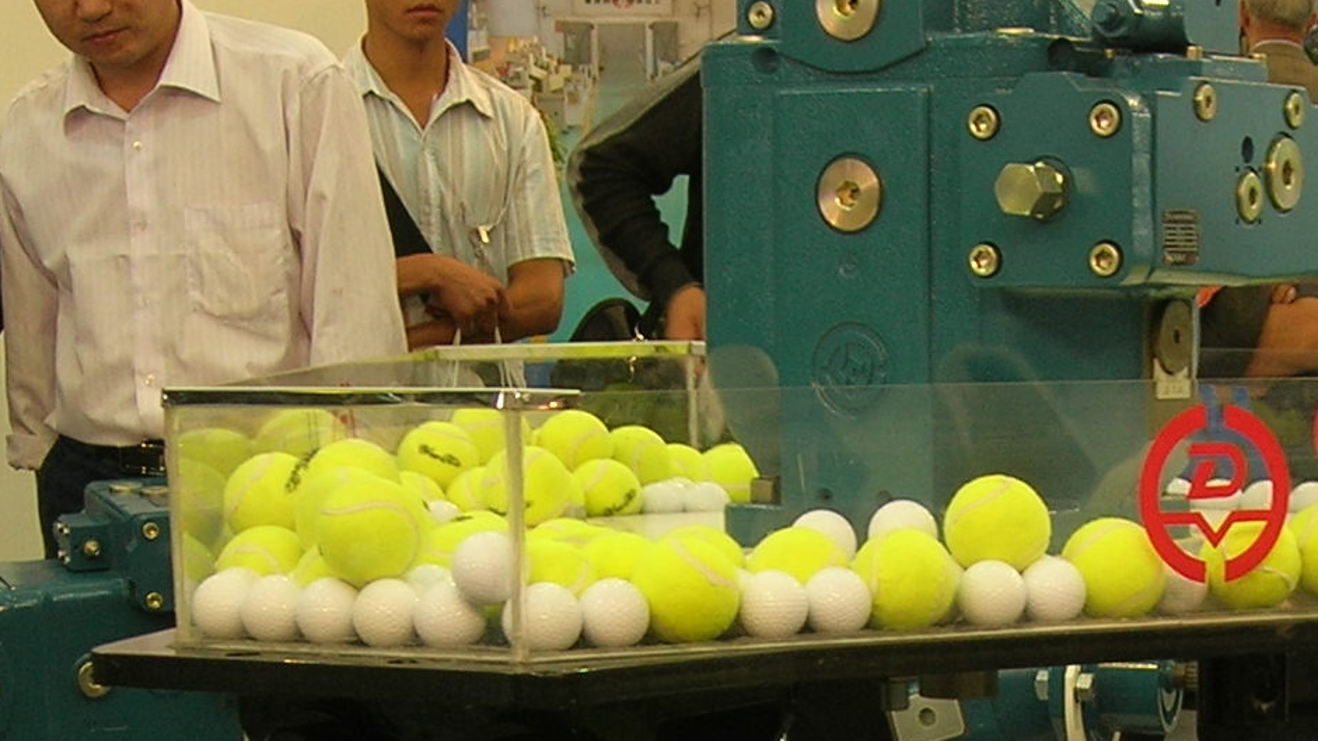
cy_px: 1111
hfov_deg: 18.6
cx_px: 1081
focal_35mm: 114
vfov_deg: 10.3
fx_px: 3984
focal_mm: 7.8
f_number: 2.8
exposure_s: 1/38.4
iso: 64
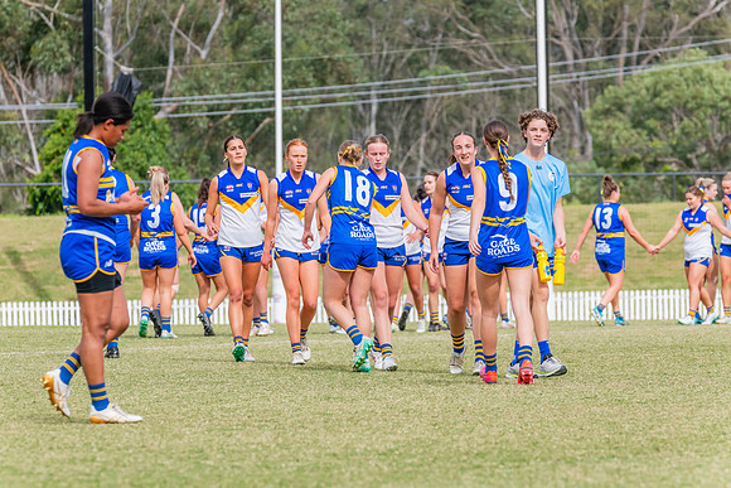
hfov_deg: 6.3
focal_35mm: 329
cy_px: 231
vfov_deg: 4.2
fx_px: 6687
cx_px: 346
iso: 800
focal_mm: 310
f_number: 10
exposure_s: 1/1250
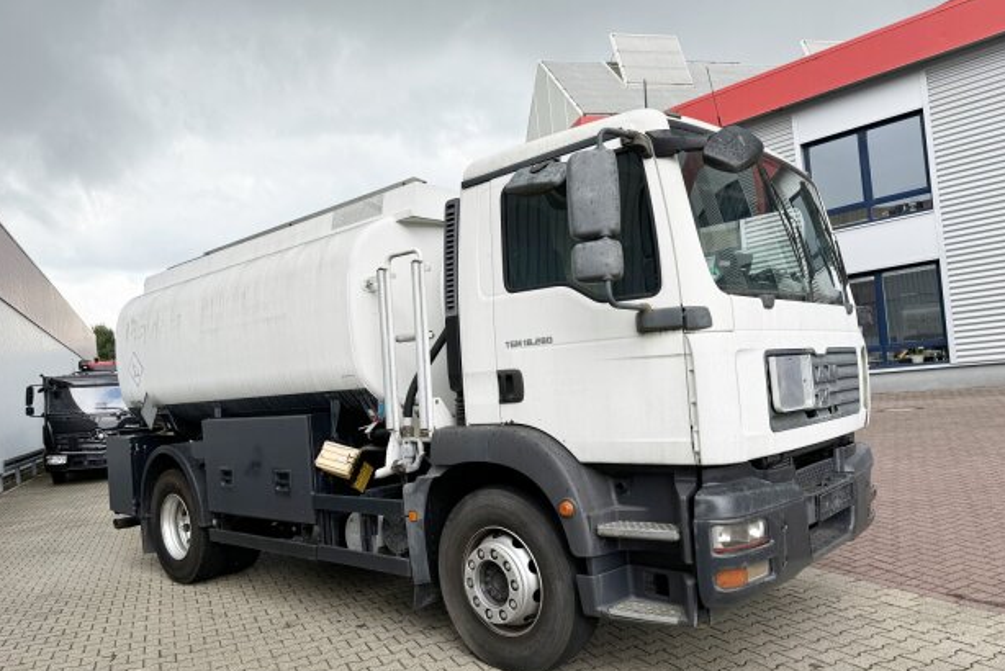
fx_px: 726
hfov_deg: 69.4
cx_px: 488
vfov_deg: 49.5
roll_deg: +5.3
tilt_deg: +2.3
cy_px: 378
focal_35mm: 26
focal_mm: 6.76
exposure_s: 1/1059
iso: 80
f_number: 1.78
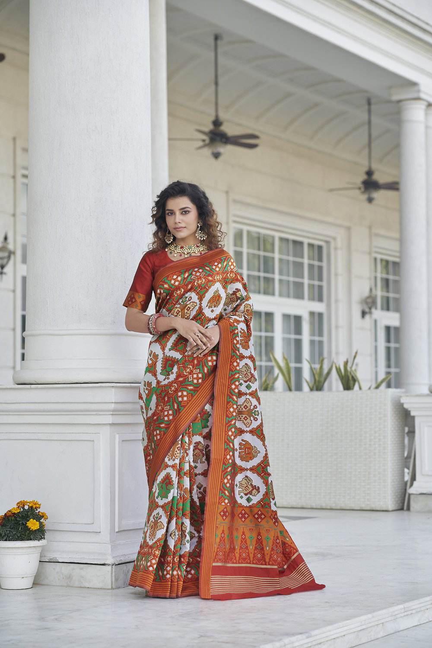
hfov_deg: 16.1
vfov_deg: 23.9
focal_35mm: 85
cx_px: 216
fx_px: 1529
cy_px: 324
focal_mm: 85
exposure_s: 1/200
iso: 200
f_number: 3.5
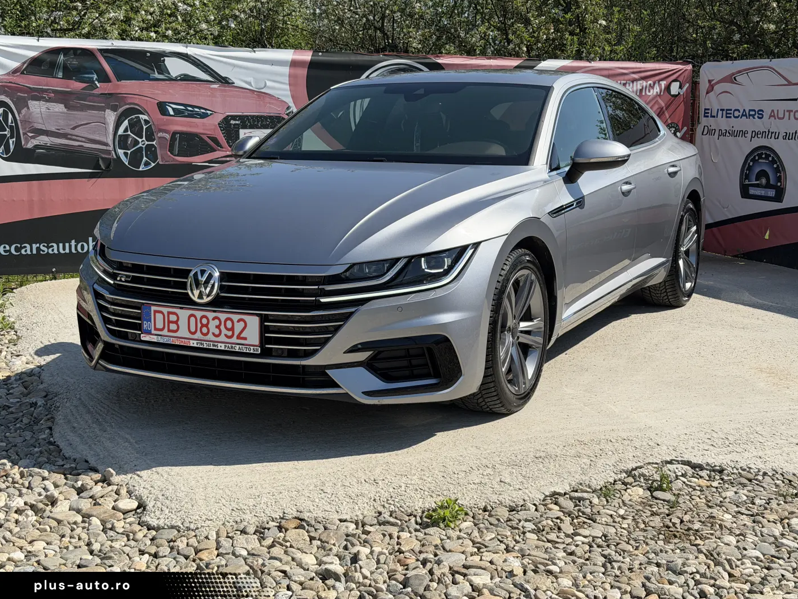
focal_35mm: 49
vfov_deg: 29.7
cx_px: 401
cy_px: 294
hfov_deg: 38.9
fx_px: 1129
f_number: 1.78
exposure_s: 1/7143
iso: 80
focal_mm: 6.76
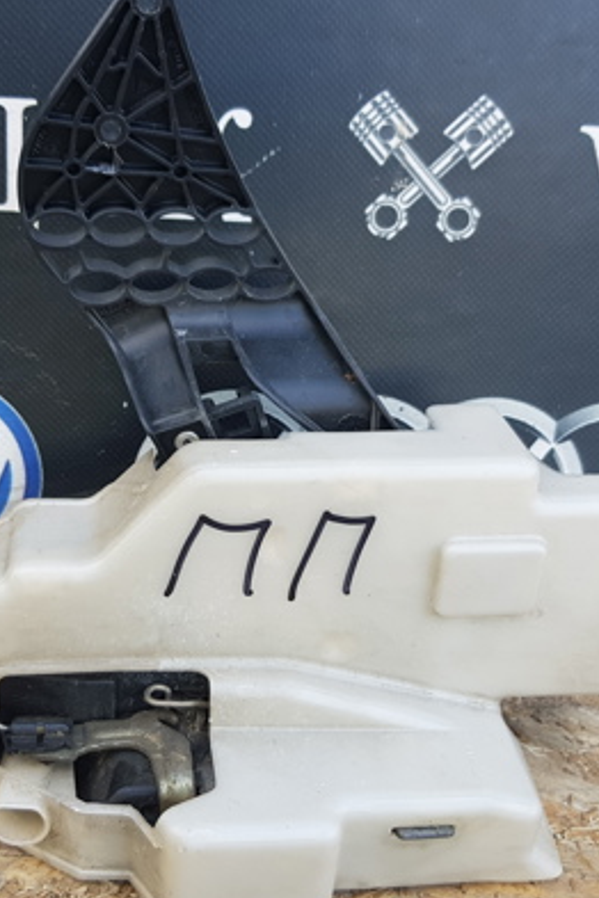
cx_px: 242
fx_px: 1098
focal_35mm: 44
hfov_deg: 30.4
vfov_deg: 44.5
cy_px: 486
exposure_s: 1/140
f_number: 1.7
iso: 40
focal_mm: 4.2
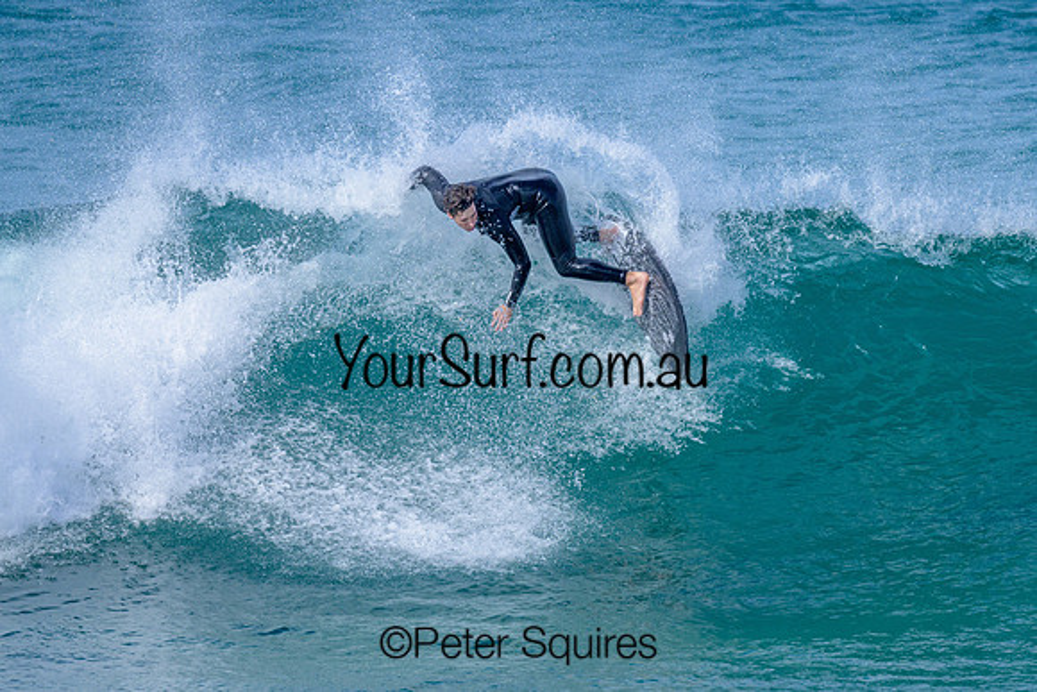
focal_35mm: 1099
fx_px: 31676
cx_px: 607
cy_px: 340
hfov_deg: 1.9
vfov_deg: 1.3
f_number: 6.3
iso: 360
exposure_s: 1/2000
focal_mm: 800
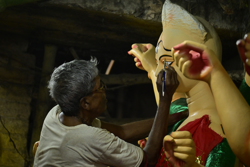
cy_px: 84
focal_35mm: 375
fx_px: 2604
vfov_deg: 3.7
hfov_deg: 5.5
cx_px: 125
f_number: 6.3
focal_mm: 250
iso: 2000
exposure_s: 1/125
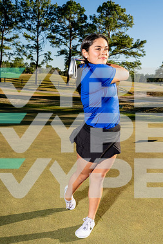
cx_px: 83
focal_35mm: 38
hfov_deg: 35.1
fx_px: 258
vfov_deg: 50.6
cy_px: 133
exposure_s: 1/250
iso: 100
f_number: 8
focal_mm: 32
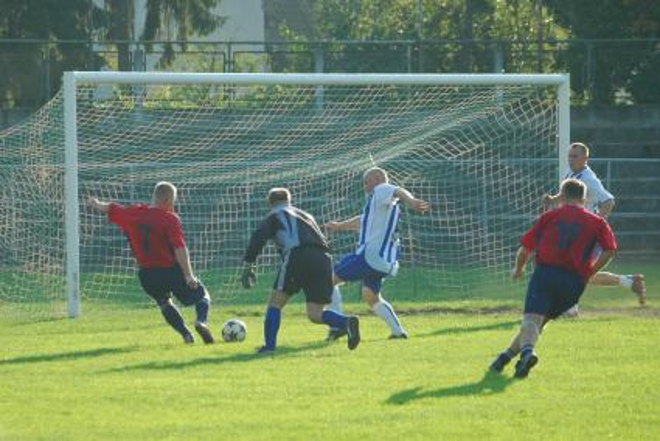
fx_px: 4678
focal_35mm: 255
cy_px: 220
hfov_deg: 8.1
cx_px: 330
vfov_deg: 5.4
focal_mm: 170
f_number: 5
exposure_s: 1/400
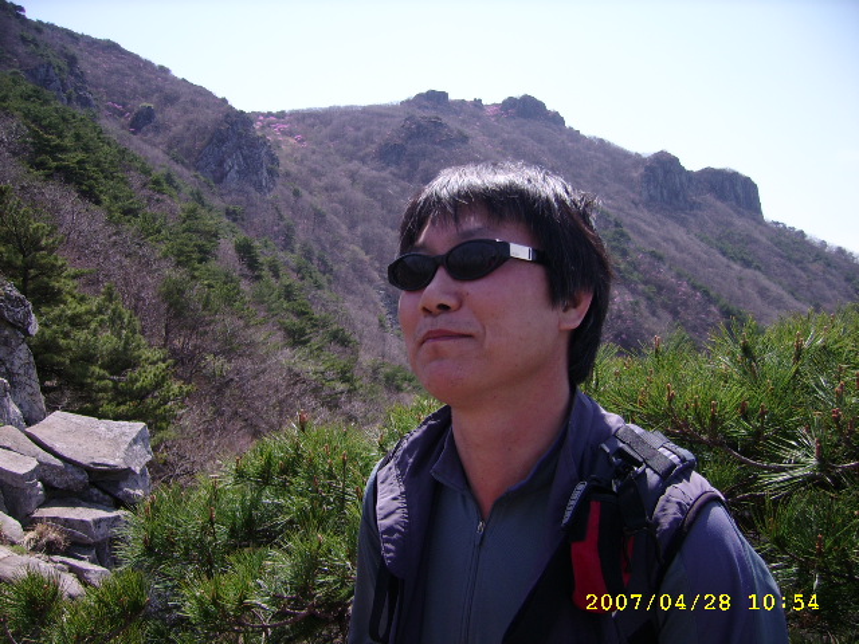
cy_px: 322
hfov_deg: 52.6
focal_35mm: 35
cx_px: 430
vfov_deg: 40.7
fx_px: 869
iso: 50
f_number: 2.8
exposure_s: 1/706
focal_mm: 5.95
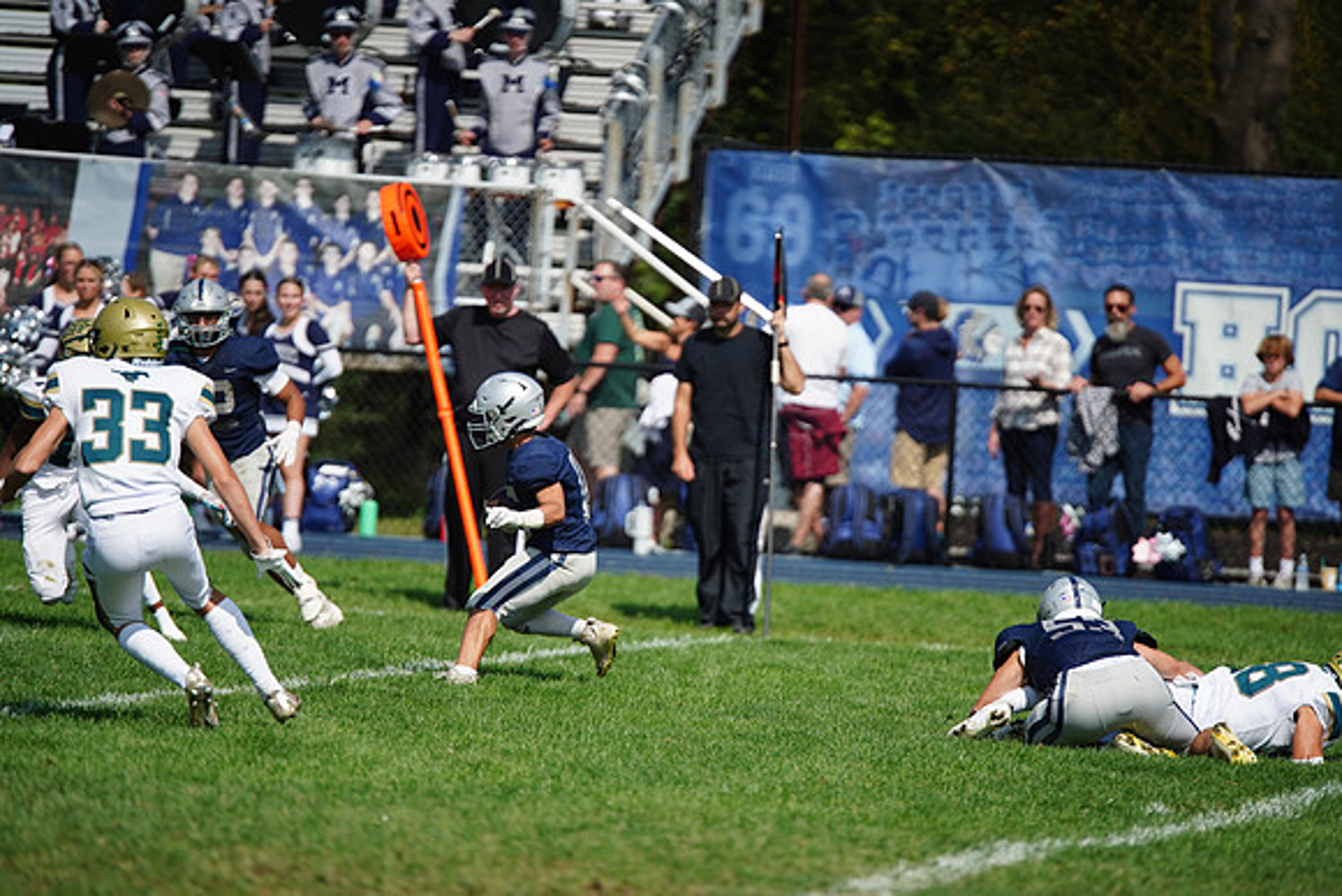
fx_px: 11185
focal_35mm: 300
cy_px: 448
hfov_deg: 6.9
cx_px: 671
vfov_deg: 4.6
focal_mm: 300
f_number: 2.8
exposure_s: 1/6400
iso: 400
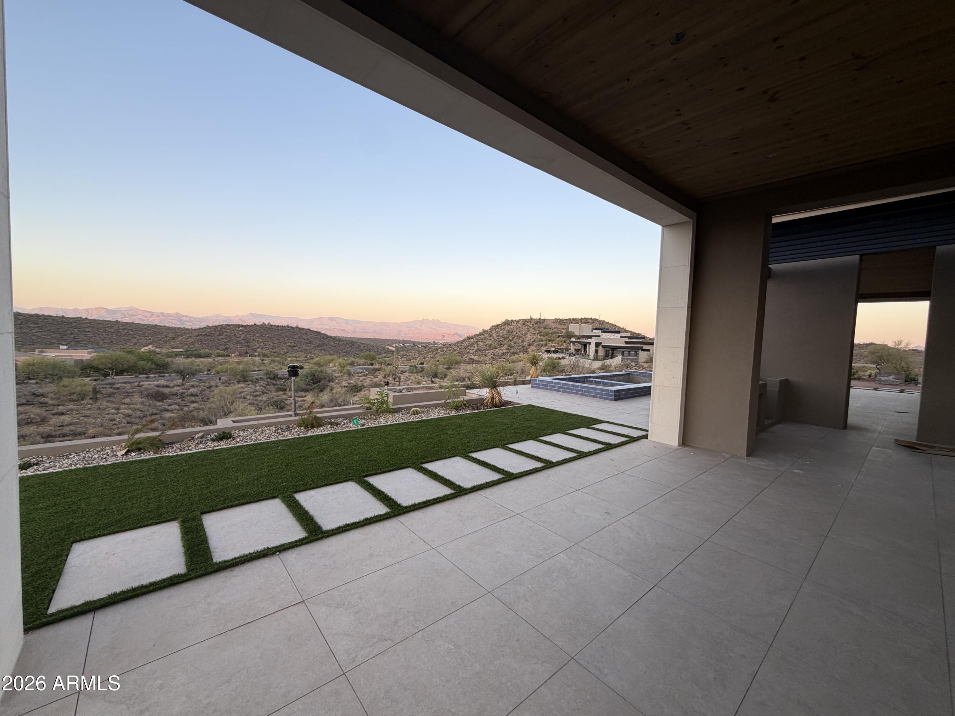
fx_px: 386
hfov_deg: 102.1
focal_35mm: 14
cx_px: 478
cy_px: 358
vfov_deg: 85.7
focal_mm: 2.22
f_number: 2.2
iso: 40
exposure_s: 1/223
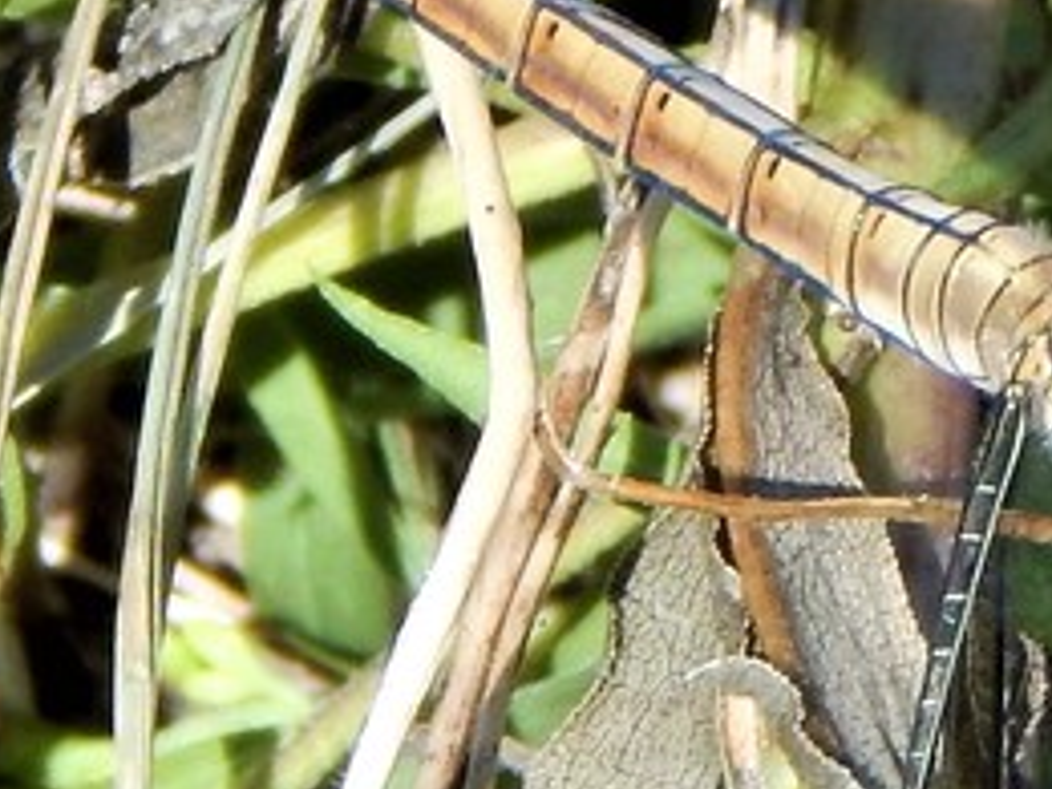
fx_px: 27868
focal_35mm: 917
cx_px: 1232
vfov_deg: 1.6
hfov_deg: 2.2
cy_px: 700
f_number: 5.7
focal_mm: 50.1
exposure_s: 1/400
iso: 125
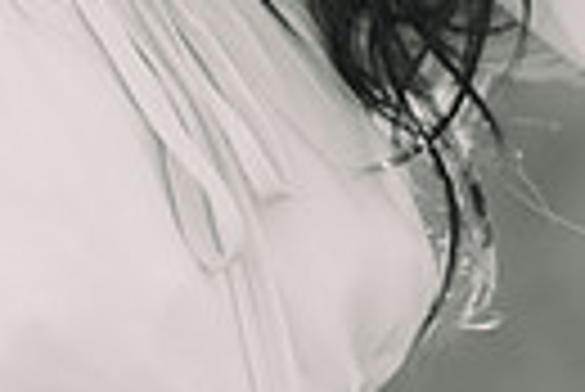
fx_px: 11485
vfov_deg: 1.9
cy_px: -426
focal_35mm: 706
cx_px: 356
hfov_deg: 2.9
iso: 160
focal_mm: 141
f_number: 2.8
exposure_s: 1/200
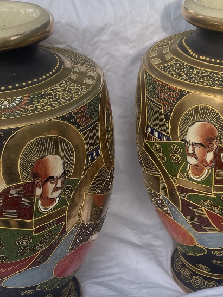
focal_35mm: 57
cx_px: 125
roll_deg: -2.2
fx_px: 489
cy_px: 195
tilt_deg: -38.1
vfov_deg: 33.5
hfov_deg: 25.7
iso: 32
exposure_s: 1/678
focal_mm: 4.2
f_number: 1.6
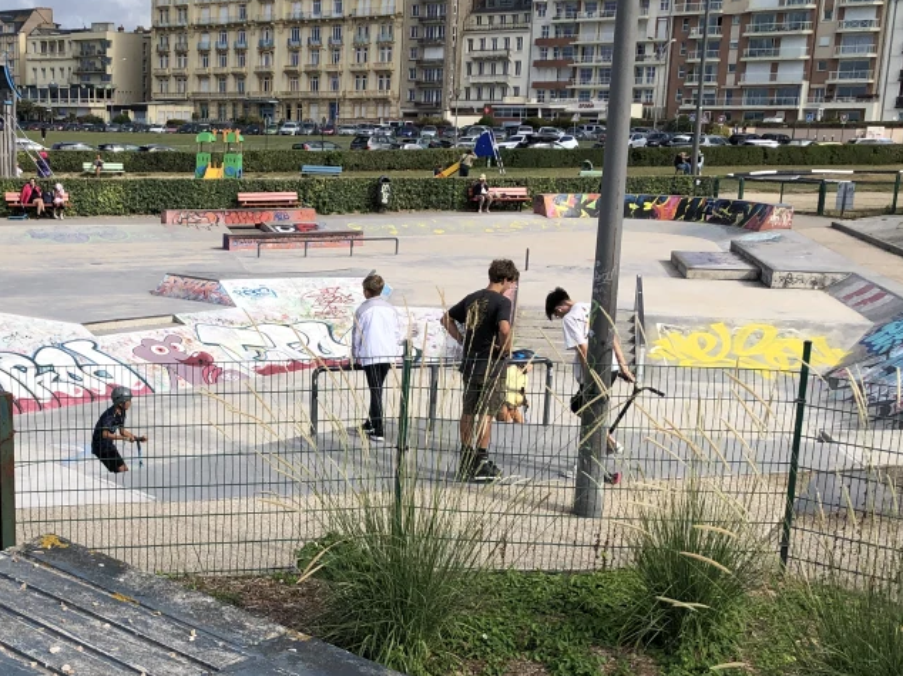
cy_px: 463
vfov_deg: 27.3
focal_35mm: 53
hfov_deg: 34.9
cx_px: 168
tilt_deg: -13.1
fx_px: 1382
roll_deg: +0.4
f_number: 1.8
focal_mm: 4
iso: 20
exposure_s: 1/2404
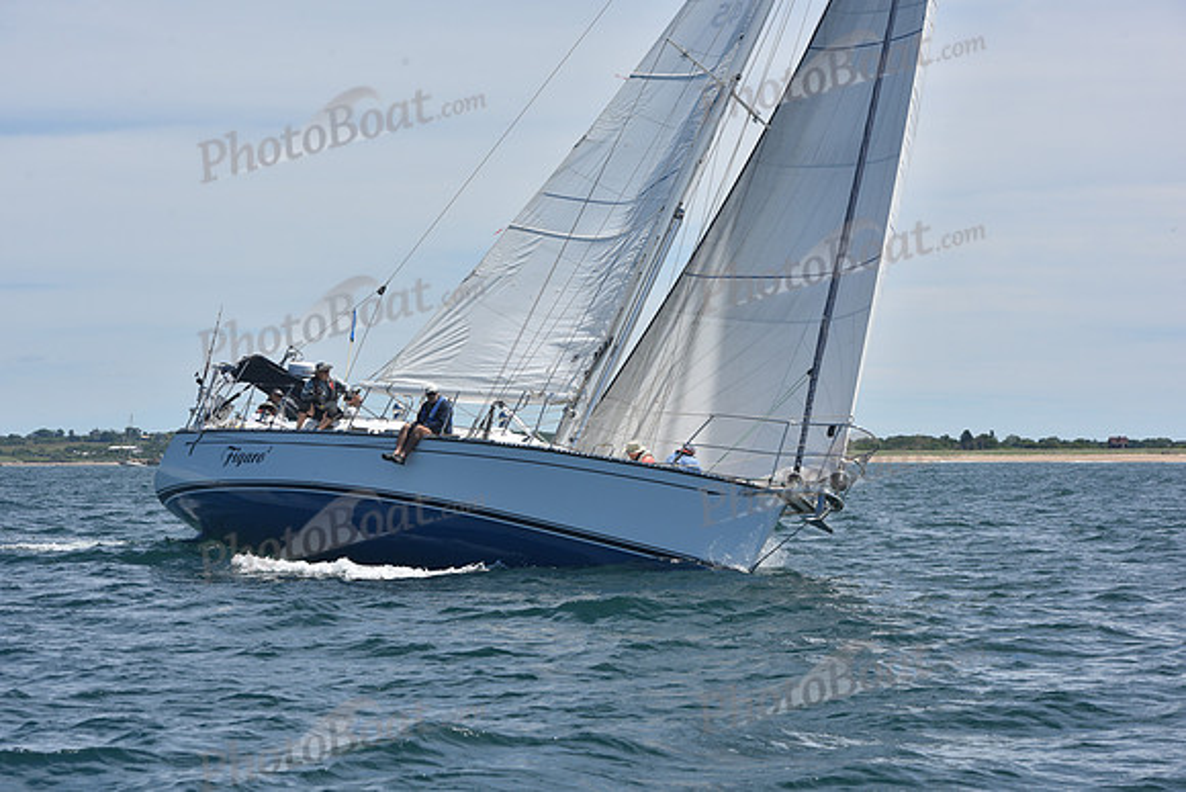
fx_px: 3361
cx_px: 593
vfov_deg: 13.4
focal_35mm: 102
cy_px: 396
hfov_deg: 20.0
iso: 250
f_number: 10
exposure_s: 1/800
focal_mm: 102
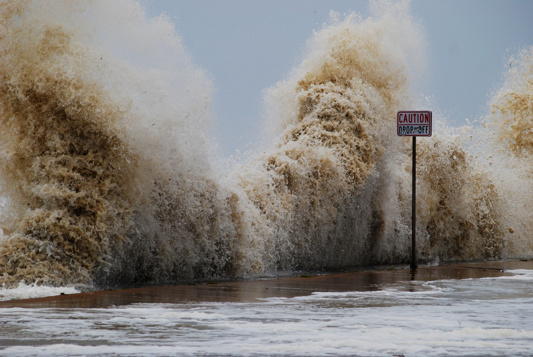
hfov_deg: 8.1
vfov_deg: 5.4
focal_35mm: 255
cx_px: 266
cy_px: 178
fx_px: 3780
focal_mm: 170
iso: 200
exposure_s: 1/800
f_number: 5.6
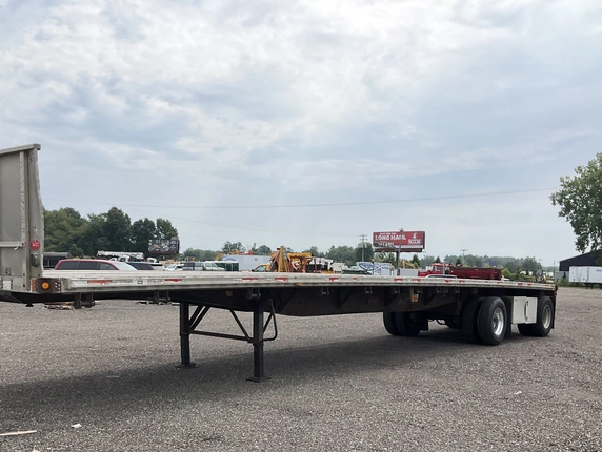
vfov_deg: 37.5
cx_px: 274
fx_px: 661
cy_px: 284
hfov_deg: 48.9
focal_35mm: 38
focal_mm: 3
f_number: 1.8
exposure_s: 1/3322
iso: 25
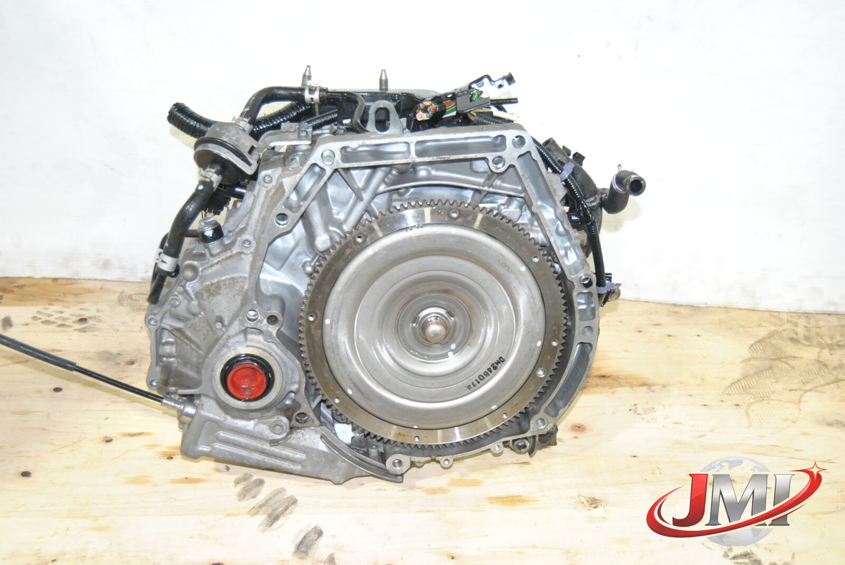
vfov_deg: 28.2
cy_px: 282
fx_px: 1128
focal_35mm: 48
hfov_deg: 41.1
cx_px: 422
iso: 800
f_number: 5
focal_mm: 32
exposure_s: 1/60
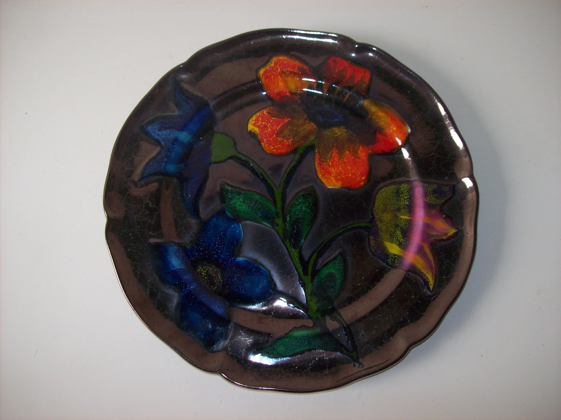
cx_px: 280
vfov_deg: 39.6
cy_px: 210
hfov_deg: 51.4
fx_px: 583
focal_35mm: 36
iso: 80
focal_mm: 6
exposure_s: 1/64
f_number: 2.7
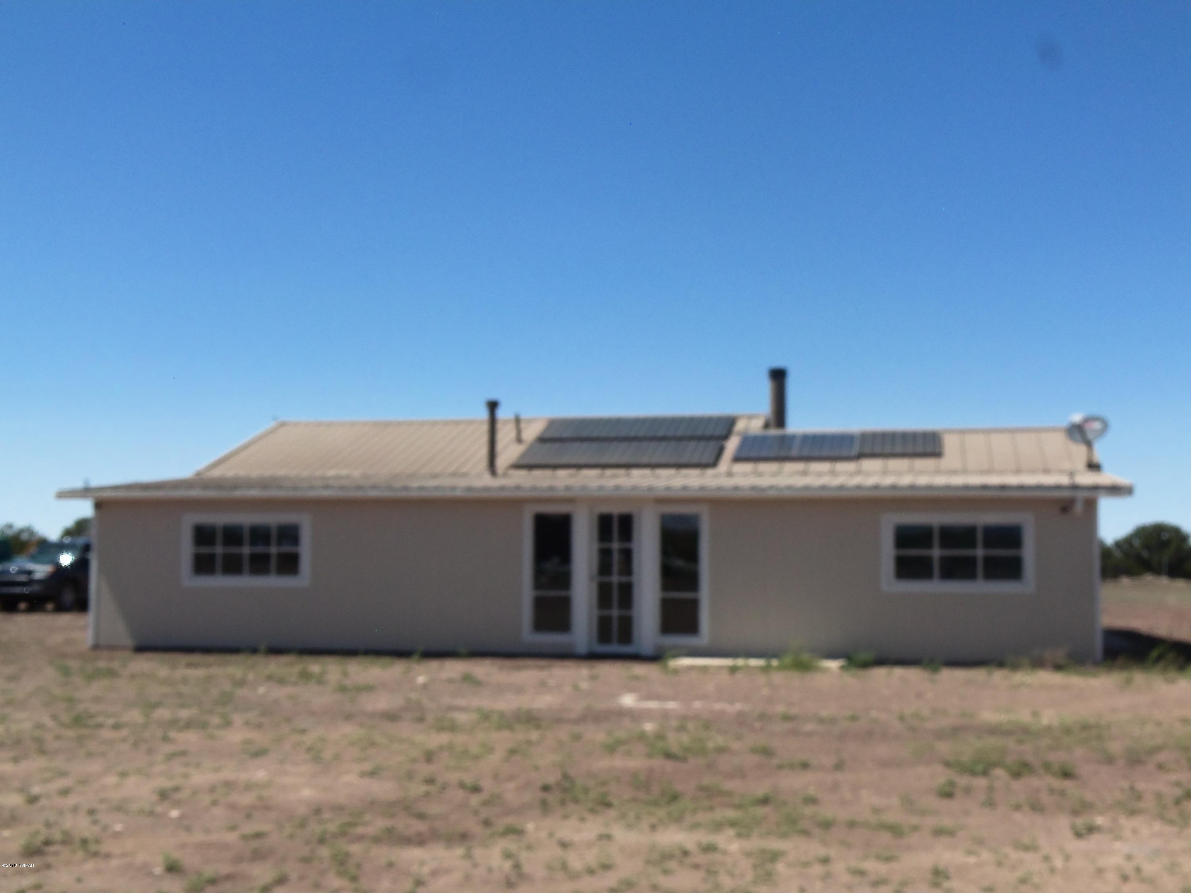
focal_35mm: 48
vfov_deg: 30.3
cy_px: 446
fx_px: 1651
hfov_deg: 39.7
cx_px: 596
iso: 80
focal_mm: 8.7
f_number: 9.8
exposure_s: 1/200
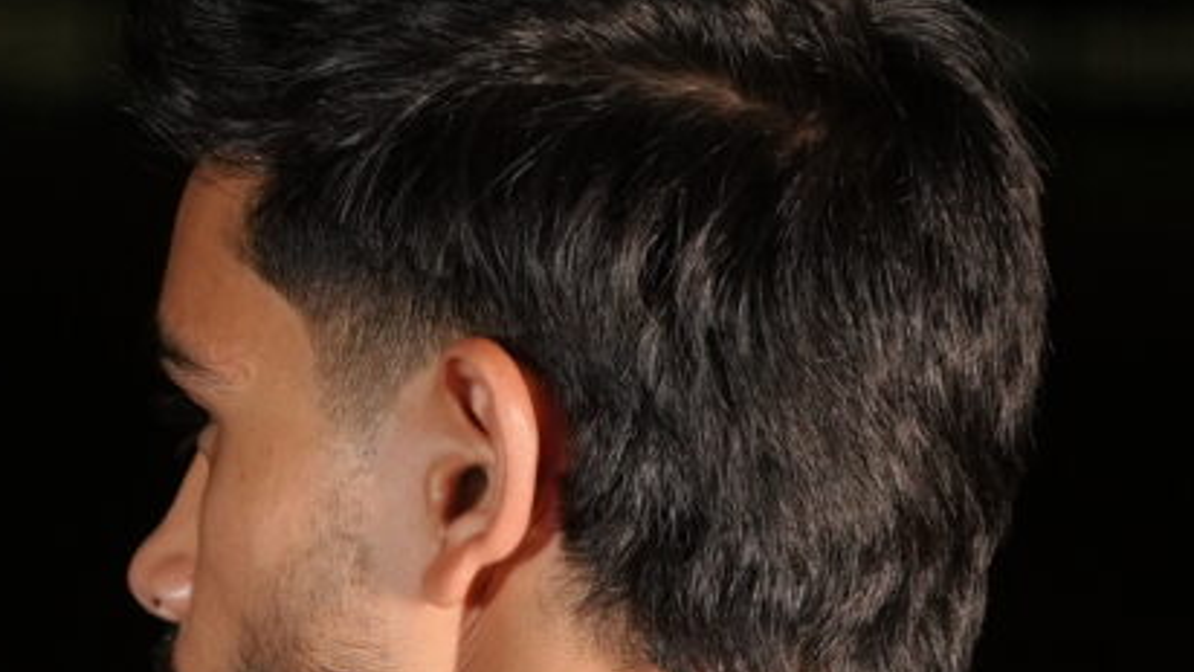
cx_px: 797
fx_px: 7220
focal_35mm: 228
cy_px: 2000
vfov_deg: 5.1
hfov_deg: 9.4
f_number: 2.2
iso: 500
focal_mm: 35
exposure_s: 1/125
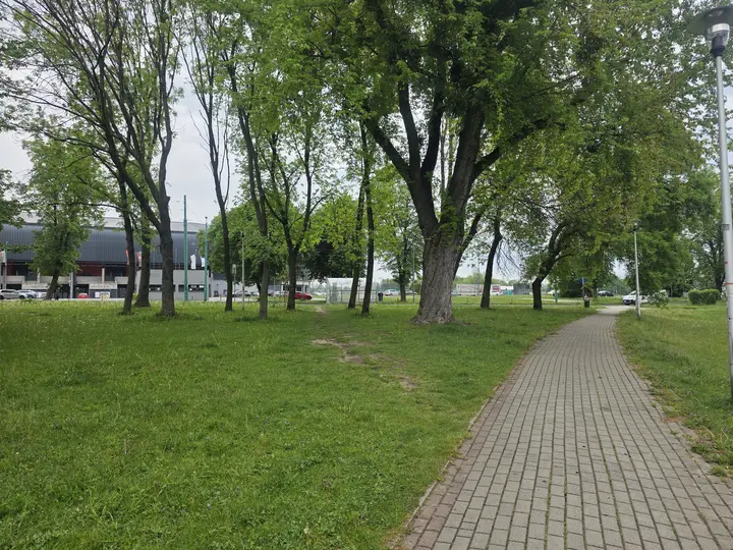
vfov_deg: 58.9
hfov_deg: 73.9
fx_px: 487
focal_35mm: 23
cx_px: 366
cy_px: 275
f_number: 1.7
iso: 25
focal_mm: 6.3
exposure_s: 1/359
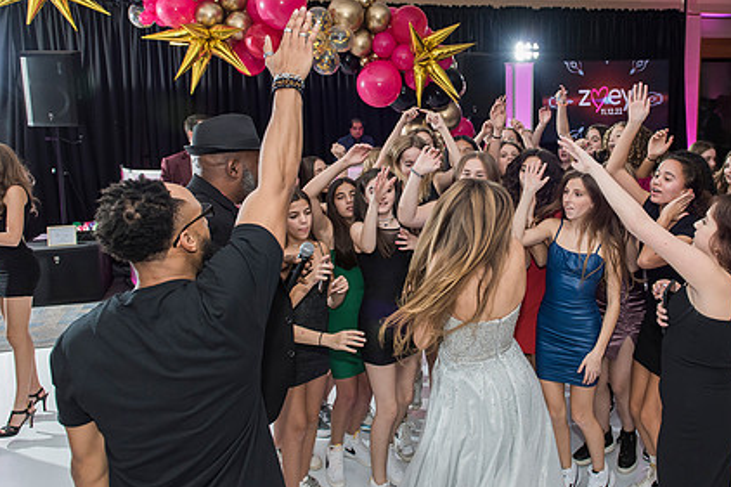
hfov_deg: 56.6
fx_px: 670
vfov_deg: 39.7
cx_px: 450
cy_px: 192
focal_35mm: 33
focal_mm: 24
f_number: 4
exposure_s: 1/100
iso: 1250
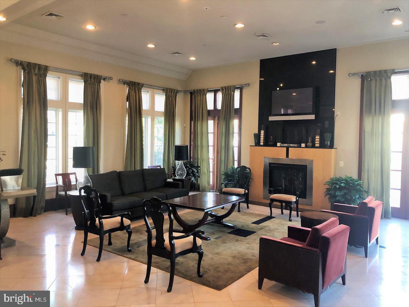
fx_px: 331
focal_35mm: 28
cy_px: 154
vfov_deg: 49.7
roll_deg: -2.5
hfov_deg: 63.4
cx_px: 204
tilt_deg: -2.4
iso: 50
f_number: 1.8
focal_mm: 3.99
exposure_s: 1/15
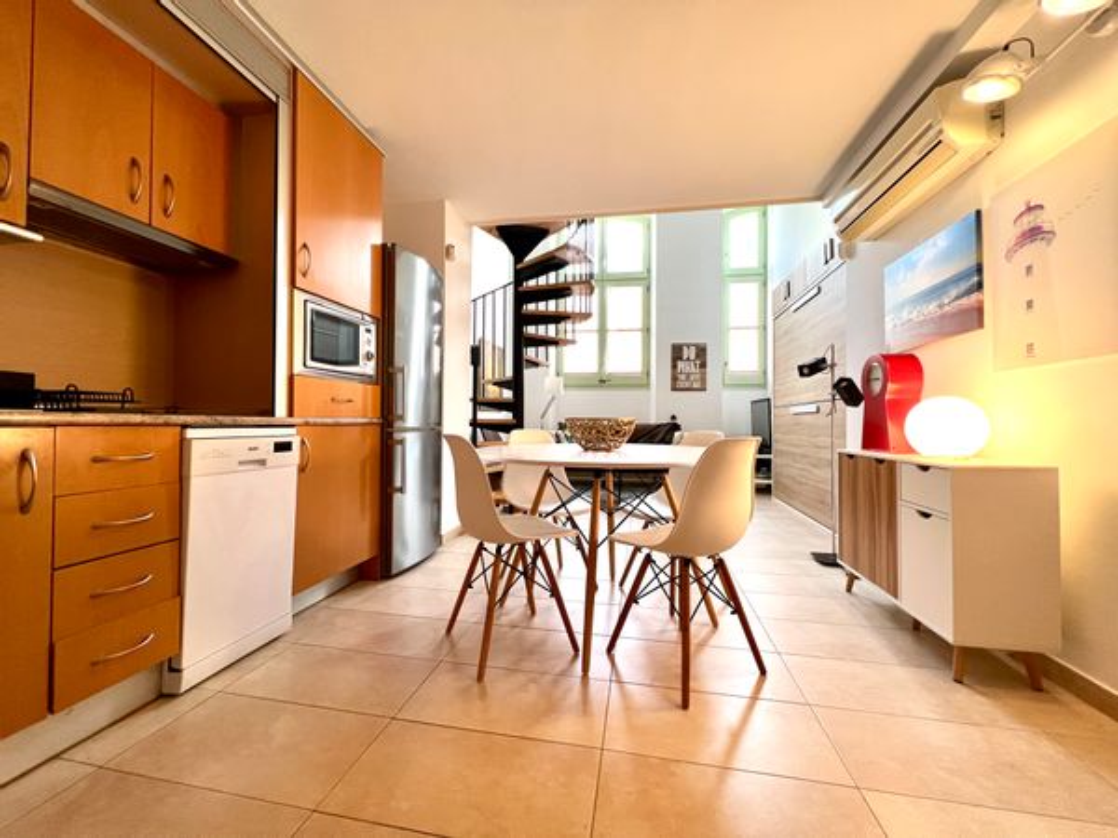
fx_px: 420
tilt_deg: +1.0
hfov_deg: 106.2
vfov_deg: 89.9
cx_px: 559
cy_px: 419
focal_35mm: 13
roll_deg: -0.7
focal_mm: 1.57
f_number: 1.8
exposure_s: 1/100
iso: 250
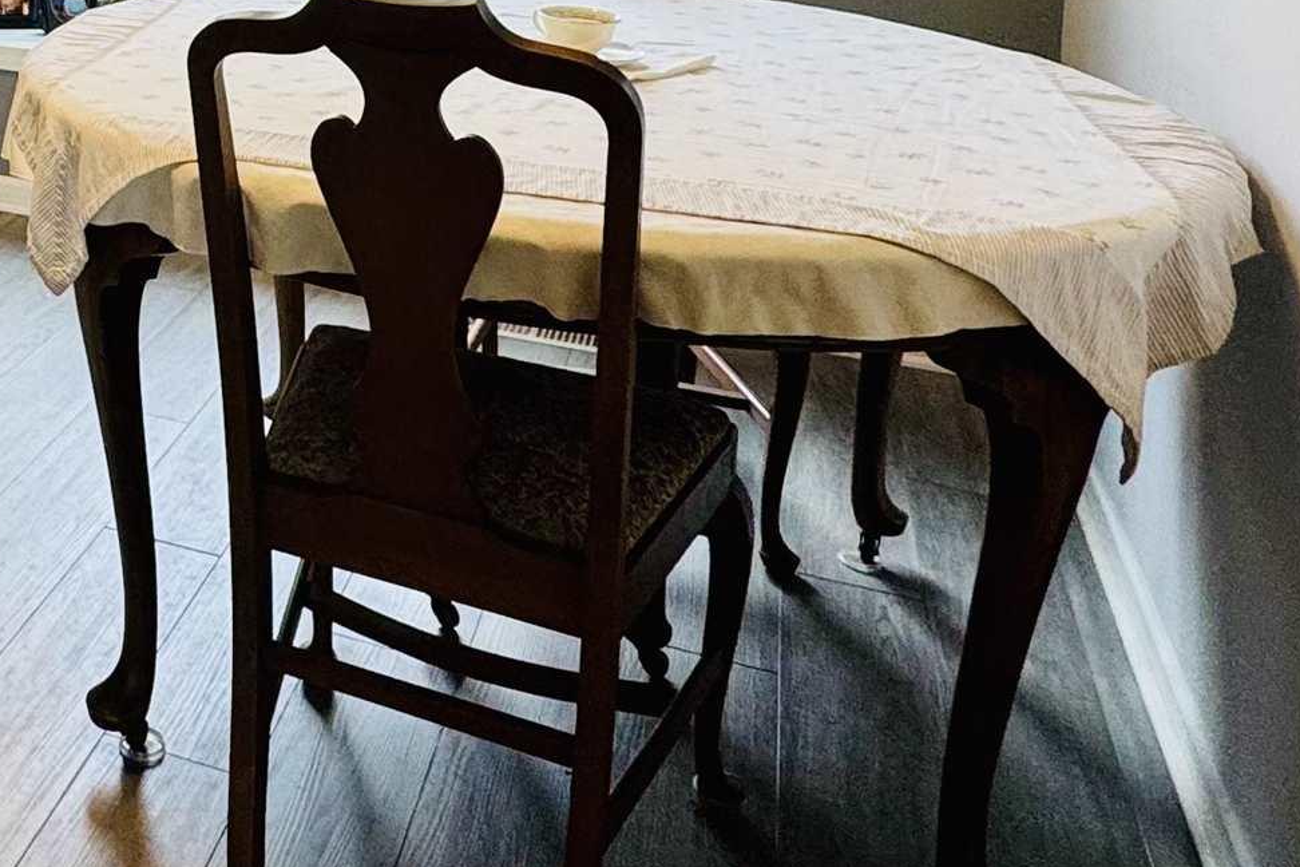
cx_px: -43
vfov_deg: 25.8
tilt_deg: -3.7
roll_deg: -0.6
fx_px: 1661
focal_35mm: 46
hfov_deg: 37.5
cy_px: -209
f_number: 2.2
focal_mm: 2.22
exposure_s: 1/120
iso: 125
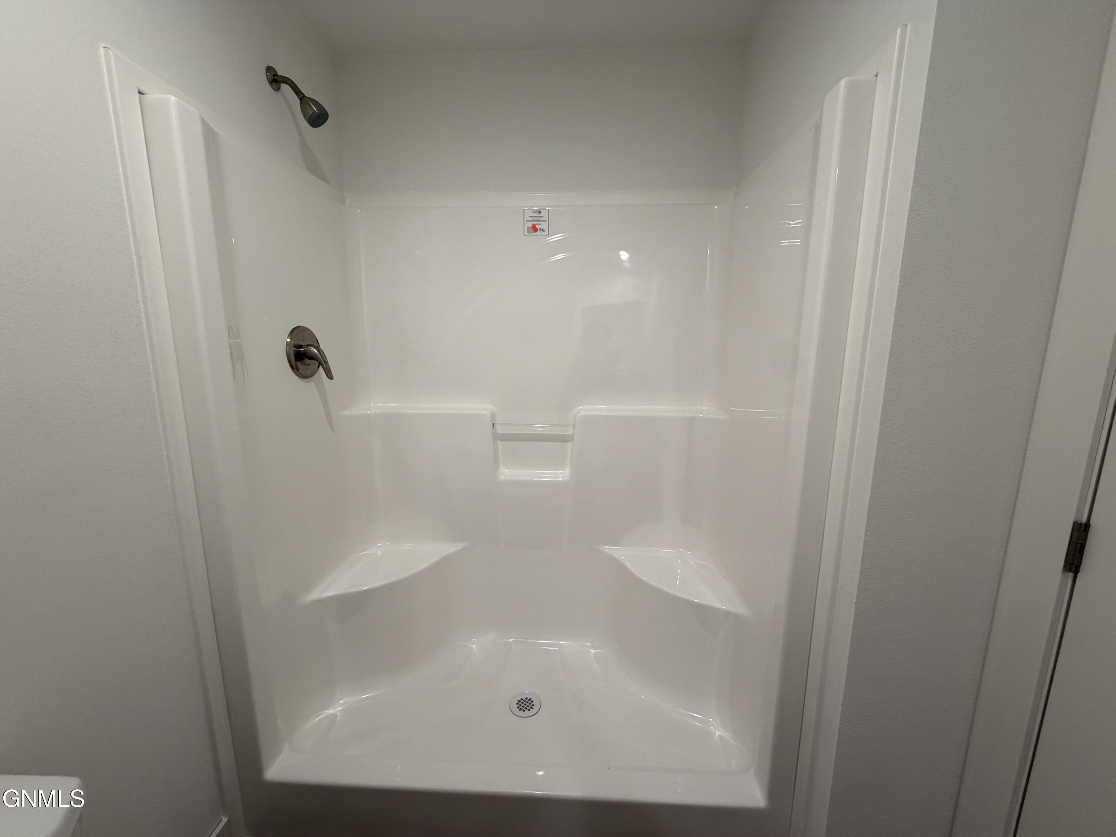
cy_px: 418
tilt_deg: -10.2
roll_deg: +0.3
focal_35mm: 14
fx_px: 451
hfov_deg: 102.1
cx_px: 558
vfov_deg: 85.7
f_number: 2.2
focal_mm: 2.22
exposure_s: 1/120
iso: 125
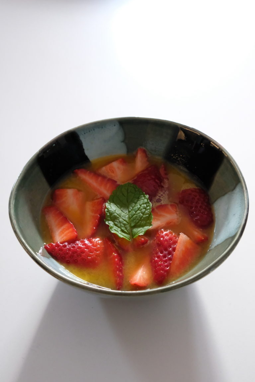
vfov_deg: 45.4
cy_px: 191
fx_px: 457
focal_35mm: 43
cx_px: 128
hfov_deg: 31.2
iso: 6400
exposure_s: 1/45
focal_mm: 28.9
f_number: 9
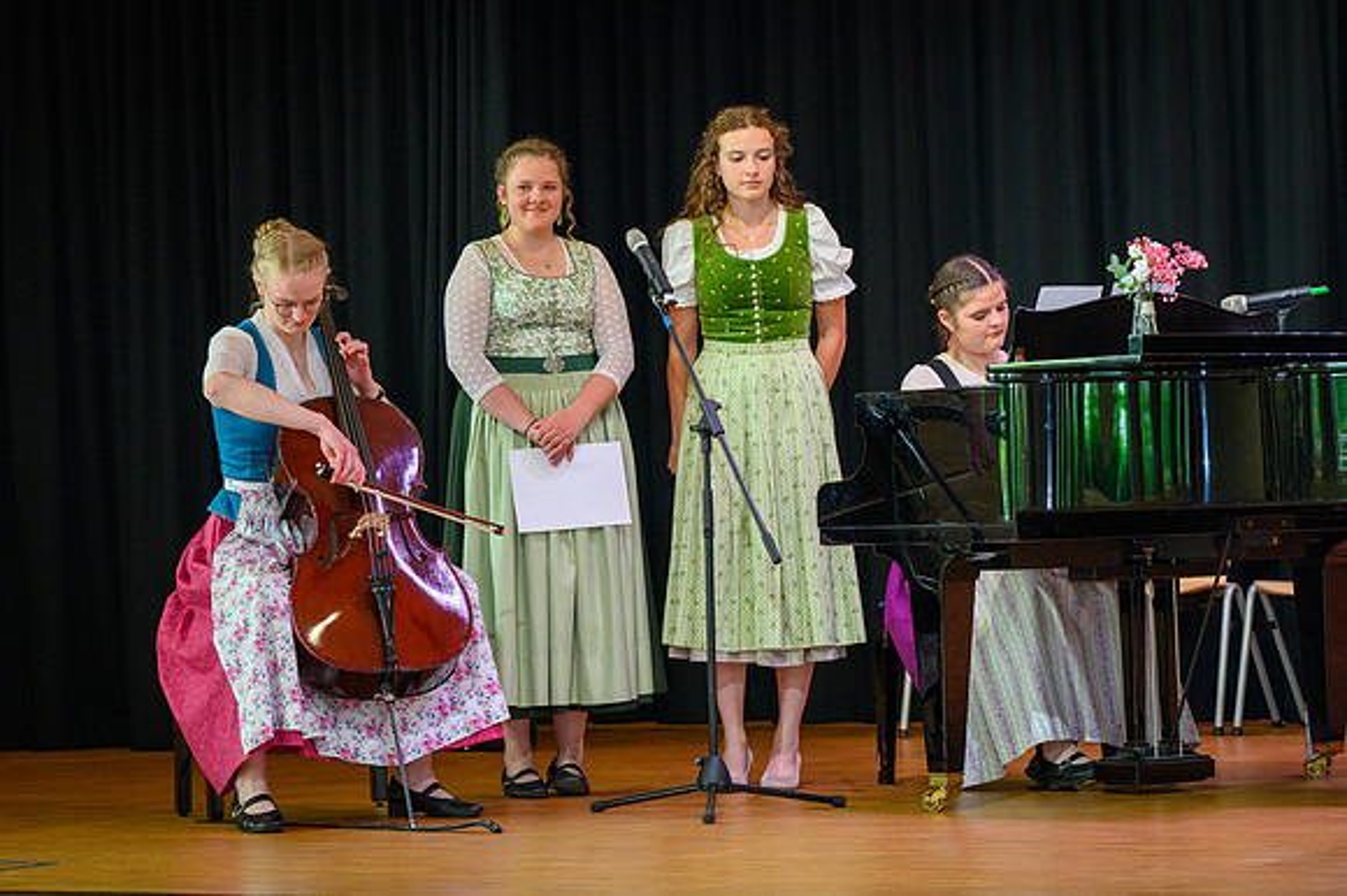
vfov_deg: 12.0
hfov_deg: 18.0
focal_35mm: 114
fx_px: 4248
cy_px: 485
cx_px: 618
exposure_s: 1/250
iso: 2000
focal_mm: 105
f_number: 5
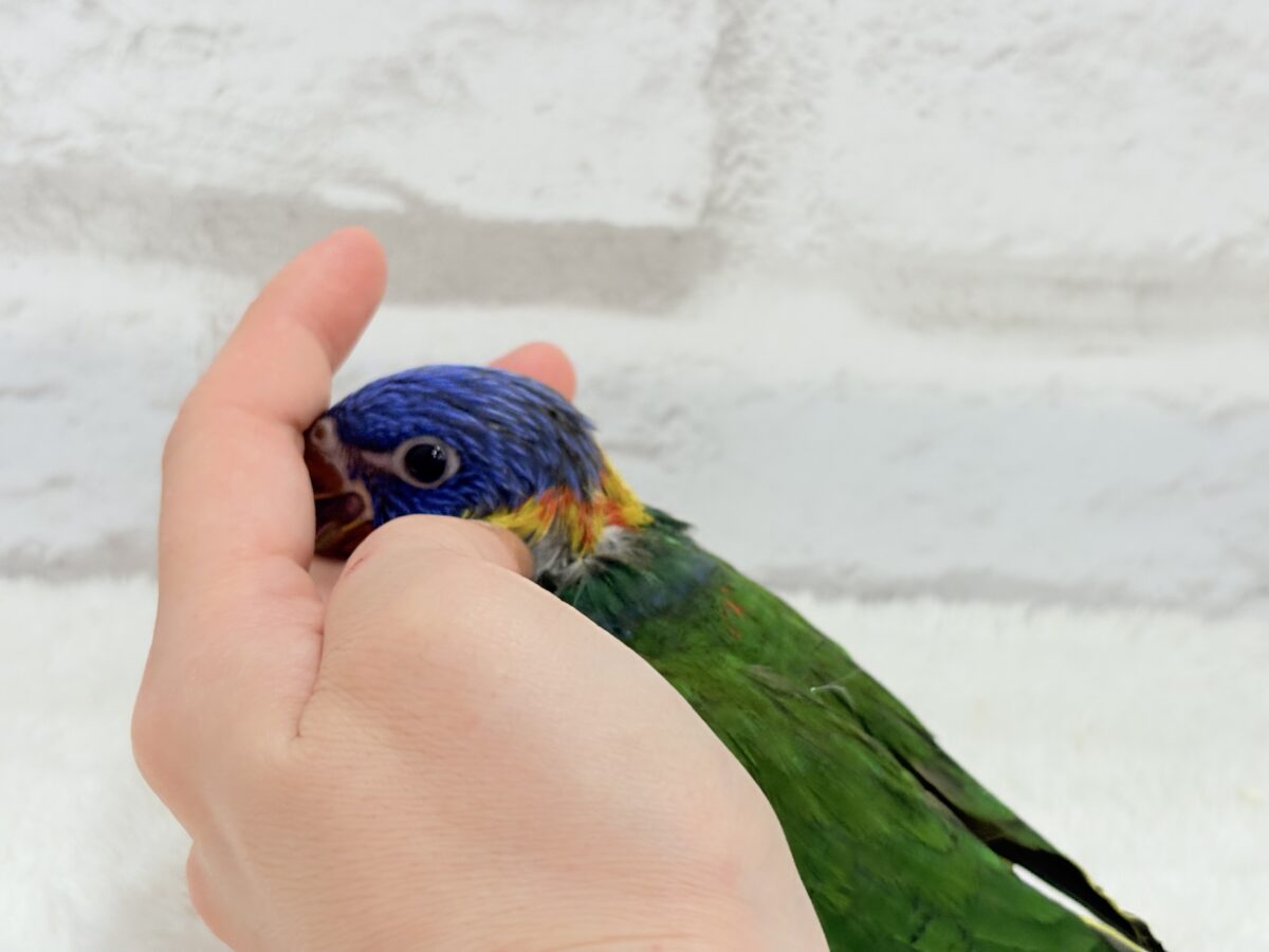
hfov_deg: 36.8
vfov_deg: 28.0
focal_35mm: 52
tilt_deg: -21.6
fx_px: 1906
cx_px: 634
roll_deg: -6.1
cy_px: 476
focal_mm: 5.96
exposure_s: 1/100
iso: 80
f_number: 1.6
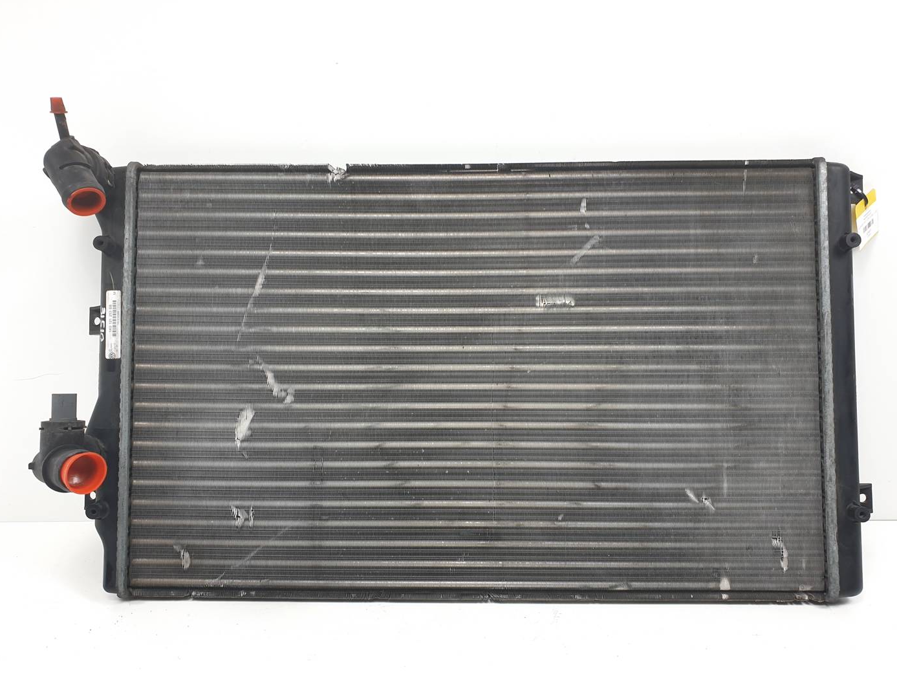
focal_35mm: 27
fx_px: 700
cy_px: 348
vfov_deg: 51.3
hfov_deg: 65.3
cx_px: 452
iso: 50
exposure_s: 1/164
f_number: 2.4
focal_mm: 4.3
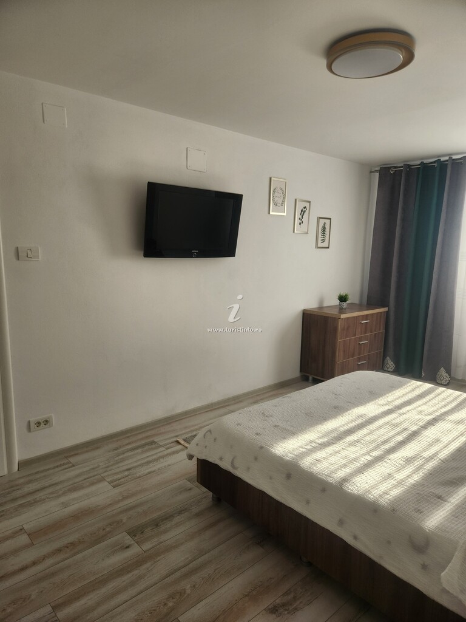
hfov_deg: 58.9
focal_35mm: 23
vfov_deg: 73.9
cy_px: 311
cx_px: 233
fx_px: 413
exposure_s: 1/180
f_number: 1.8
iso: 80
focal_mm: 5.4
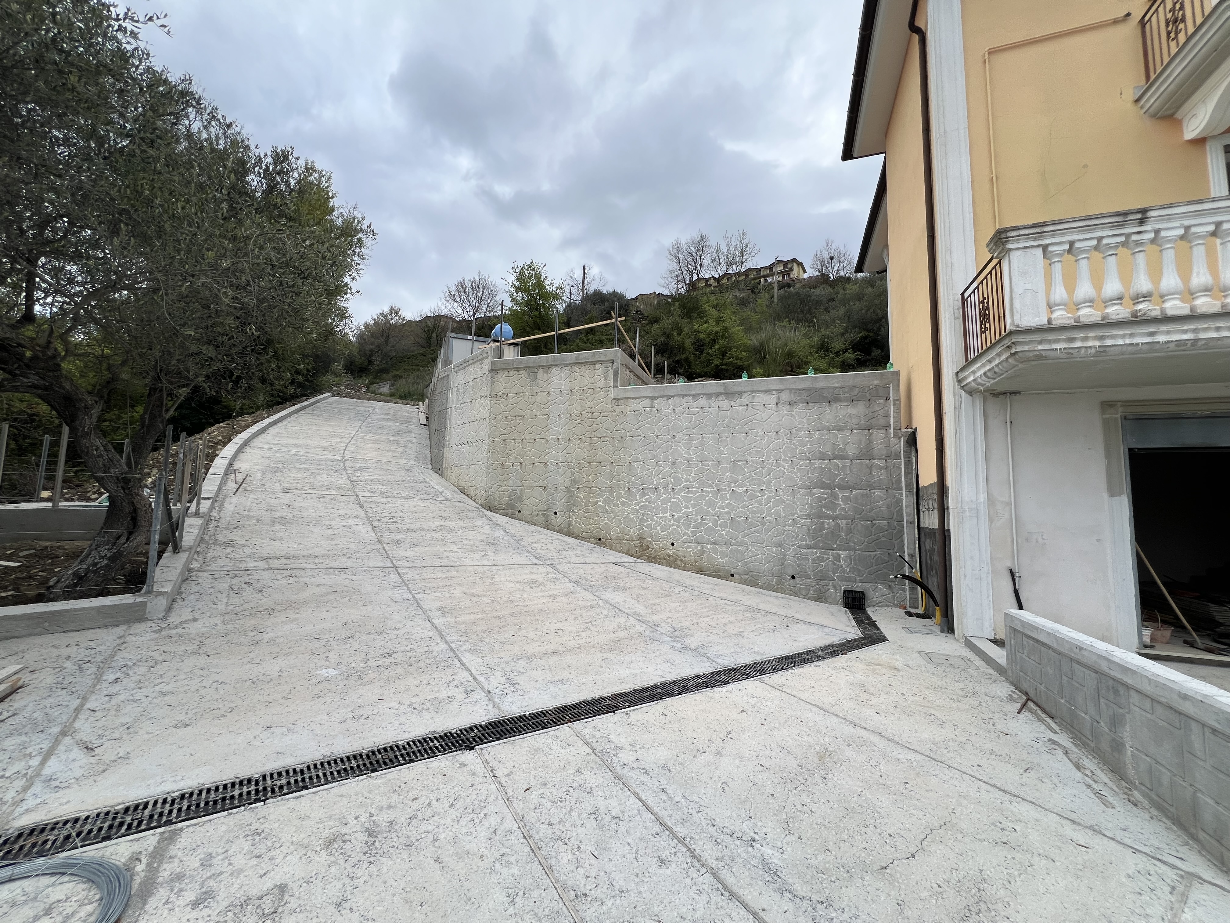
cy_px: 462
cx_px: 615
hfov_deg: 106.2
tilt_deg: +7.3
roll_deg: -1.1
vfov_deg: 89.9
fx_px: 462
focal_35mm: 13
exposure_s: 1/328
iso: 32
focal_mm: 1.57
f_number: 1.8
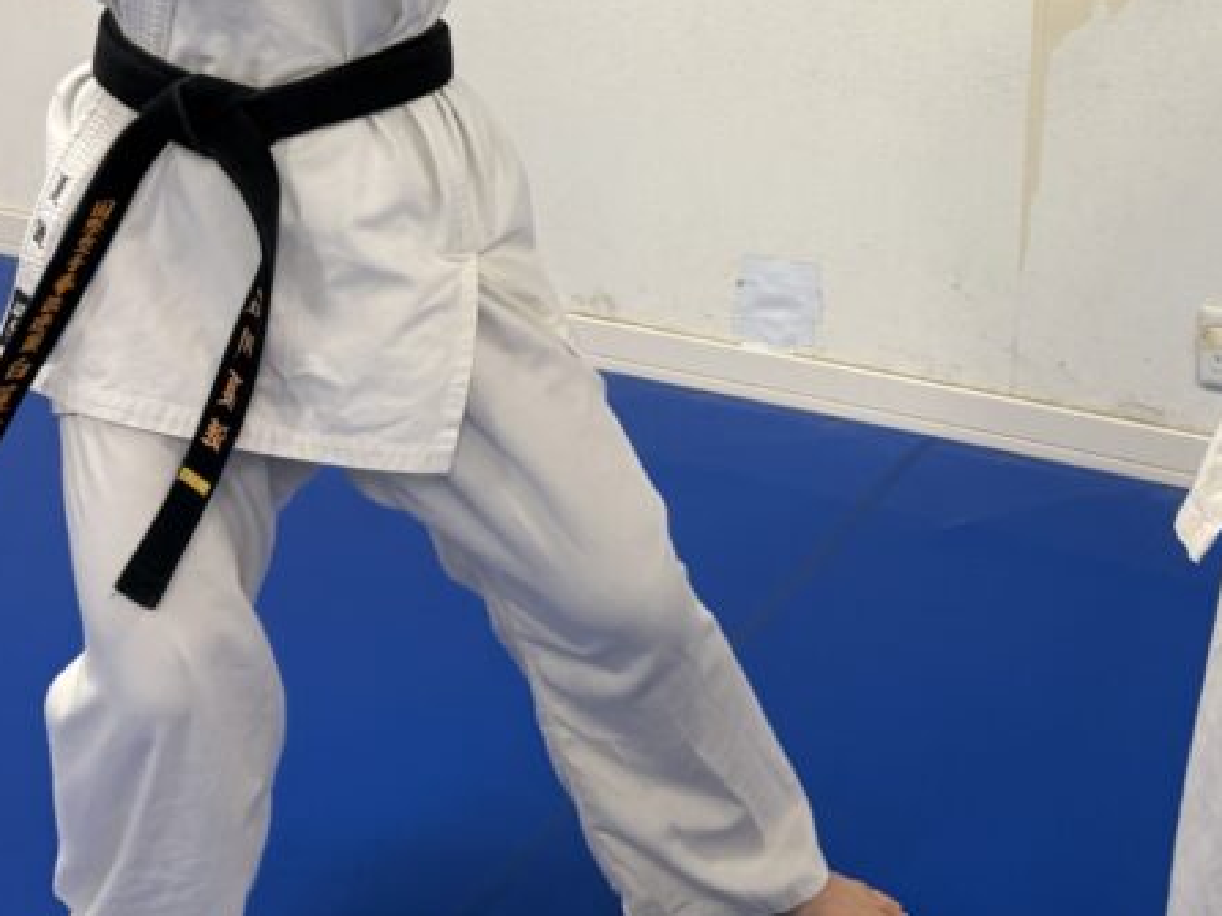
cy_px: -57
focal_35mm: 55
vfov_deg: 24.9
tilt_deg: -10.6
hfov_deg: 34.1
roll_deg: -2.0
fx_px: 1941
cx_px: 943
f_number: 1.78
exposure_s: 1/120
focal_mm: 6.76
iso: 125
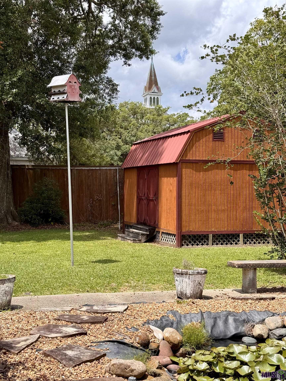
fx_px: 529
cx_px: 143
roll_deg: +0.4
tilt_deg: -1.3
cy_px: 190
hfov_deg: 30.3
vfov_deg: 39.7
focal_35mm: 48
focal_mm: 6.76
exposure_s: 1/3257
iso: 64
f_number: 1.78
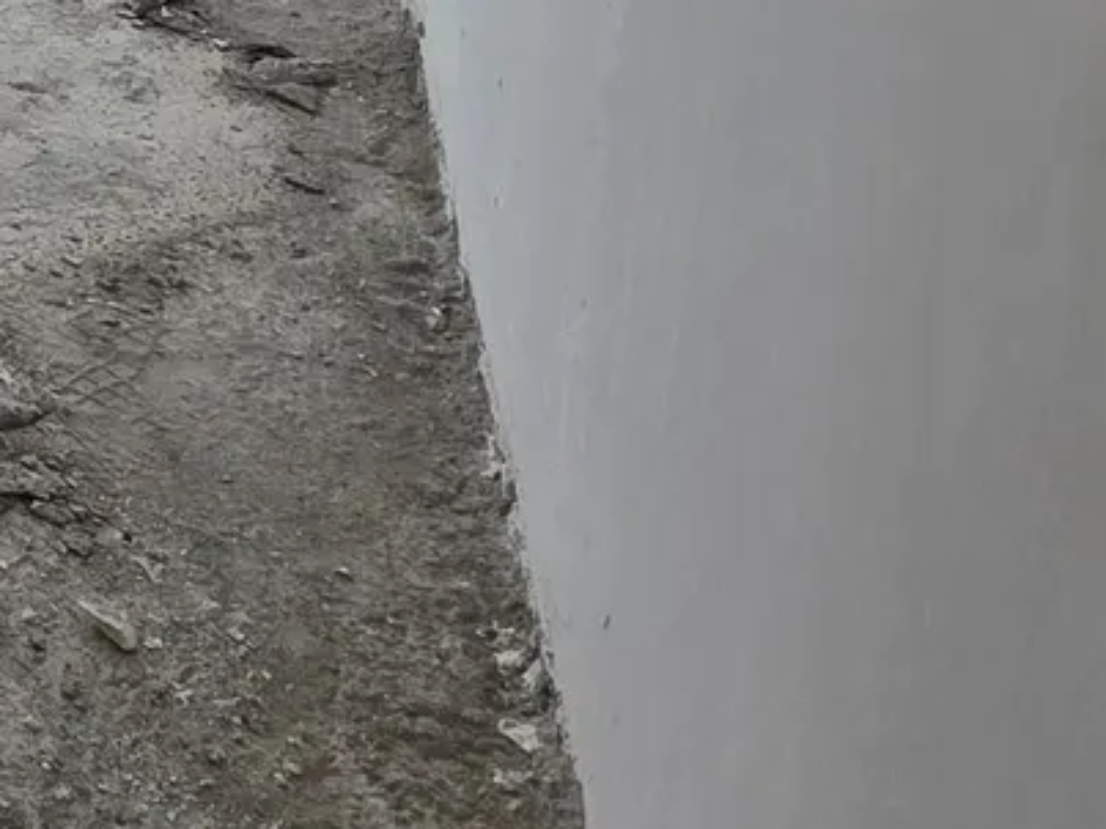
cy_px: -758
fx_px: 1980
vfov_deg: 17.8
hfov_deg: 22.2
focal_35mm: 62
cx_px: -768
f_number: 1.9
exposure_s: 1/1084
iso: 40
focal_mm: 2.2
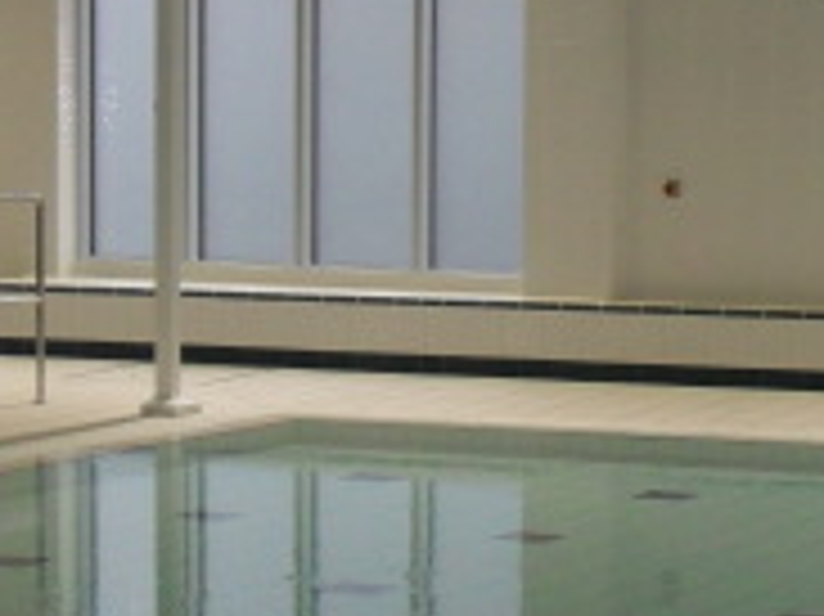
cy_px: 261
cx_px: 914
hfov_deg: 13.8
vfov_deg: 10.6
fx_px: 3330
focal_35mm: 140
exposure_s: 1/90
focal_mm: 8.8
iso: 200
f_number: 3.3
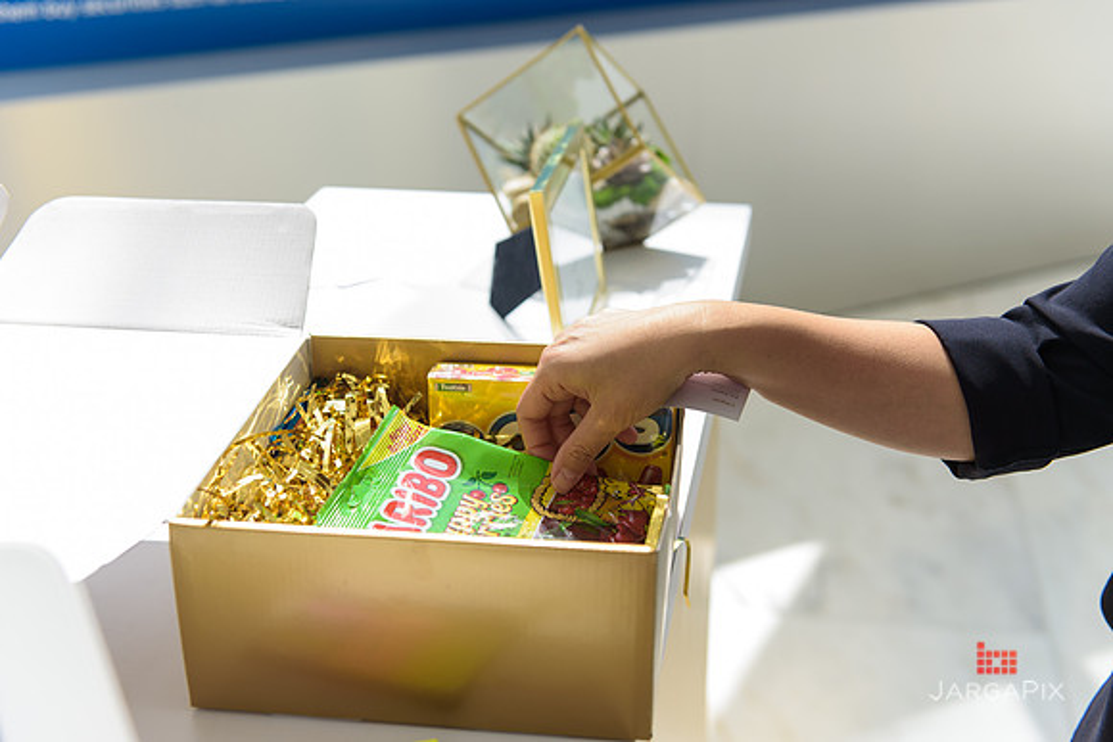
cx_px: 556
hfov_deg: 43.6
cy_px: 371
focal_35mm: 45
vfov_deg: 29.9
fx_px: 1392
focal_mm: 45
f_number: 3.2
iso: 200
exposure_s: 1/640
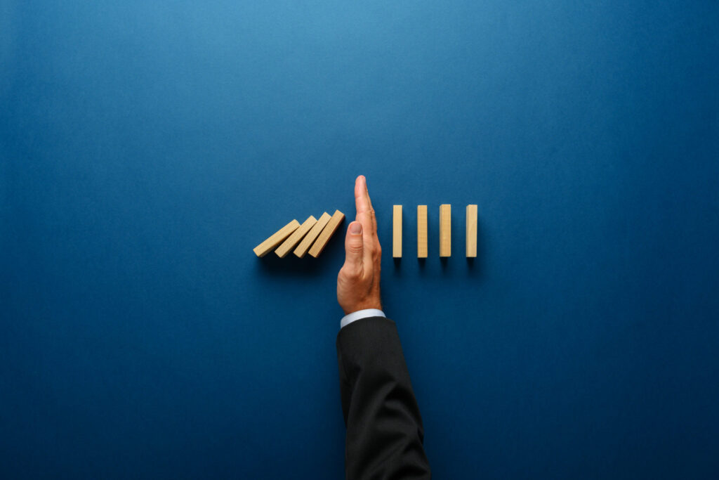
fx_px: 759
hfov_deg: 50.7
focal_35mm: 38
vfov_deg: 35.1
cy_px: 240
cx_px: 360
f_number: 8
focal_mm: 38
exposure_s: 1/160
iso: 100
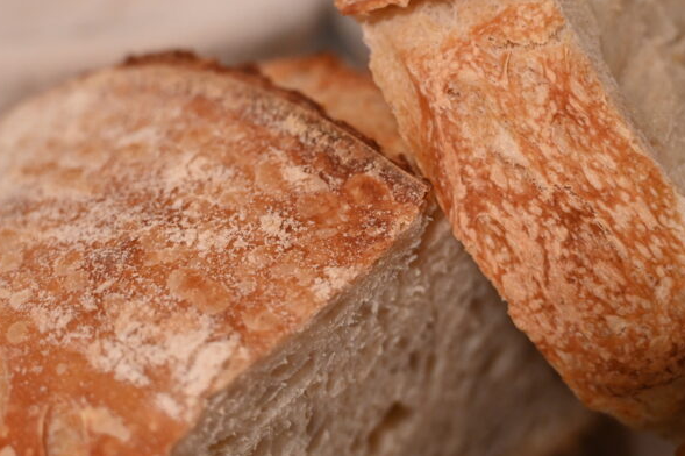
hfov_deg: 27.7
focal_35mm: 73
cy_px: 161
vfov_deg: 18.6
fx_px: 1388
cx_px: 337
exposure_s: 1/100
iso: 3200
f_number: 4
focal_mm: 42
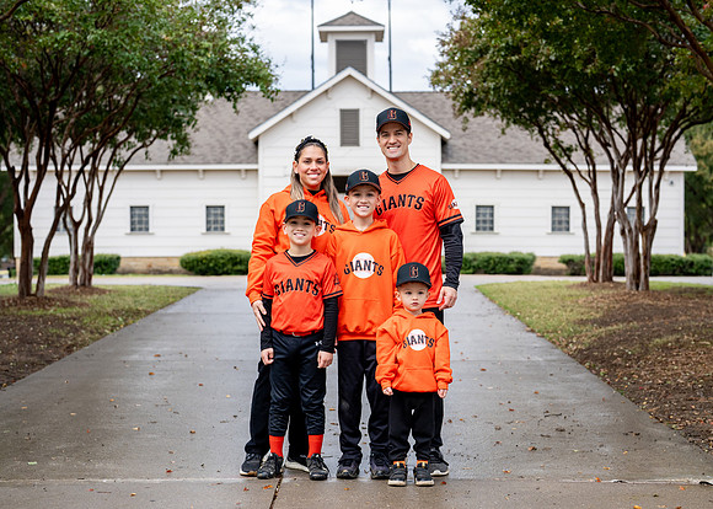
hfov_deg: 32.8
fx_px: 1213
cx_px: 376
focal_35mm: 60
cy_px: 283
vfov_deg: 23.7
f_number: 2.8
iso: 250
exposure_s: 1/1250
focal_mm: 50
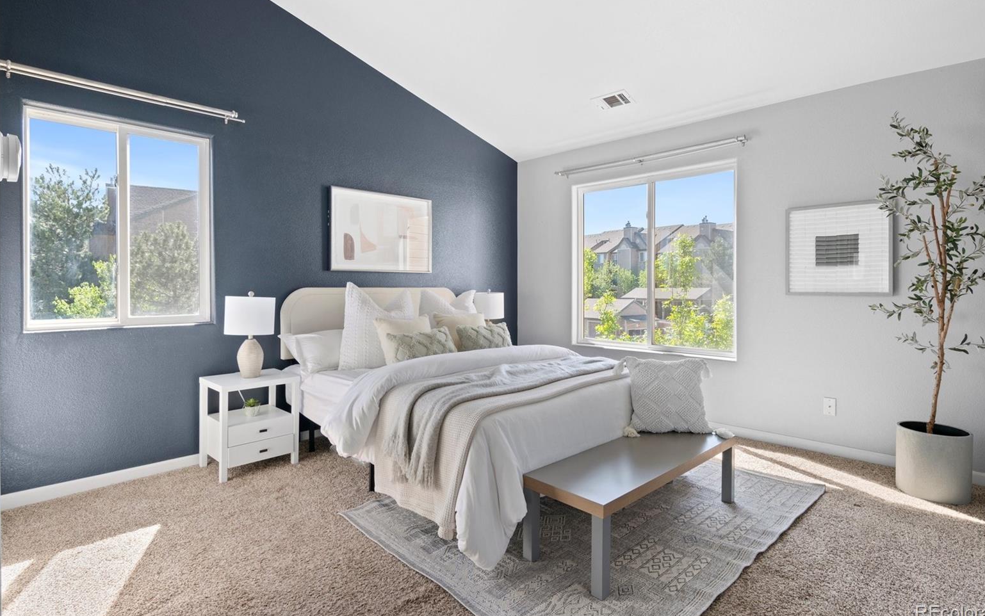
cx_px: 507
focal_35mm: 18
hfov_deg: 91.1
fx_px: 483
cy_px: 285
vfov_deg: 64.9
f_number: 8
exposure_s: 1/15
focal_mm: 17
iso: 400
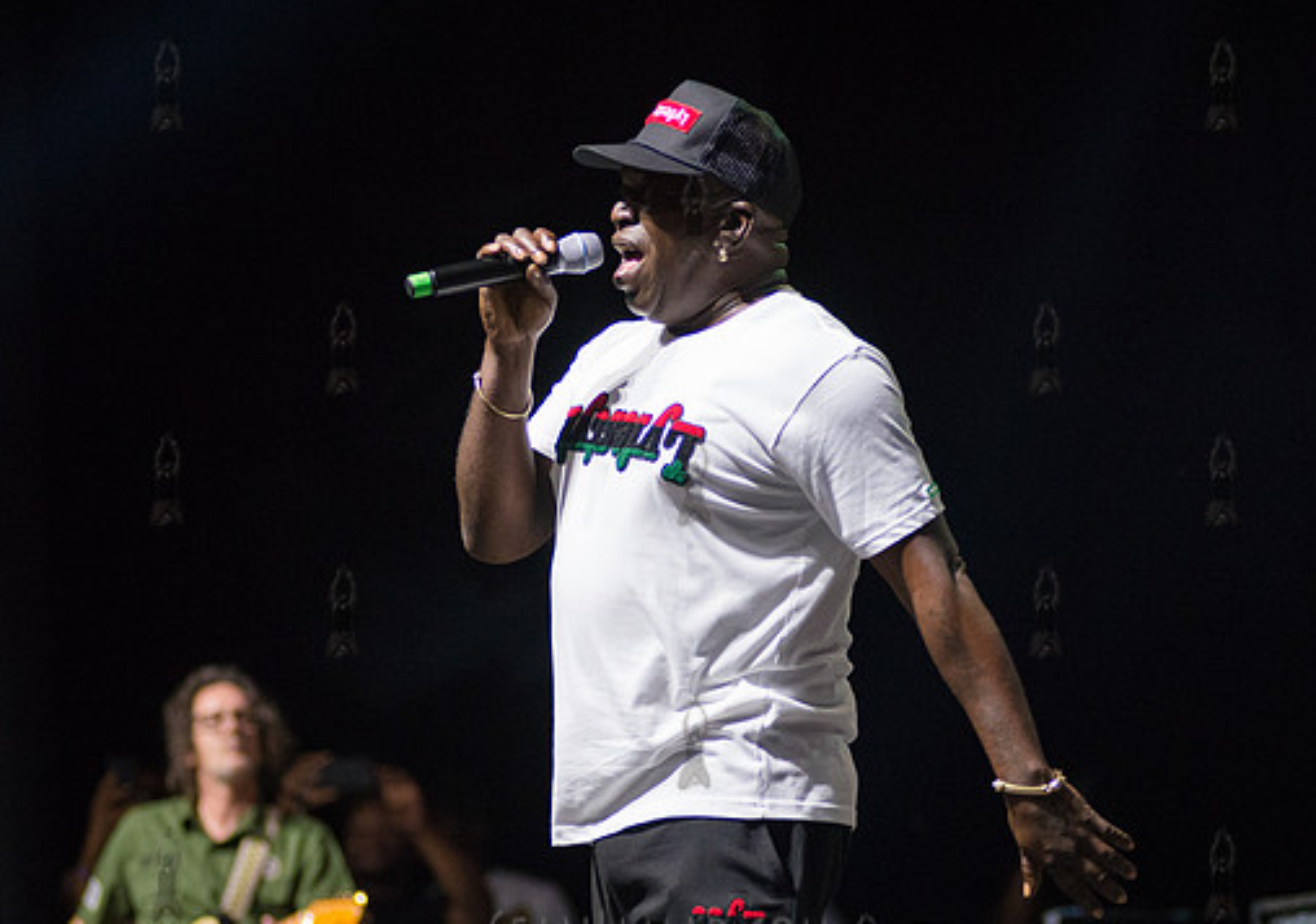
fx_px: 6319
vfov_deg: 8.4
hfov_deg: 11.9
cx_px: 613
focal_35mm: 170
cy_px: 518
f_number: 2.8
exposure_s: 1/320
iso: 4000
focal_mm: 125
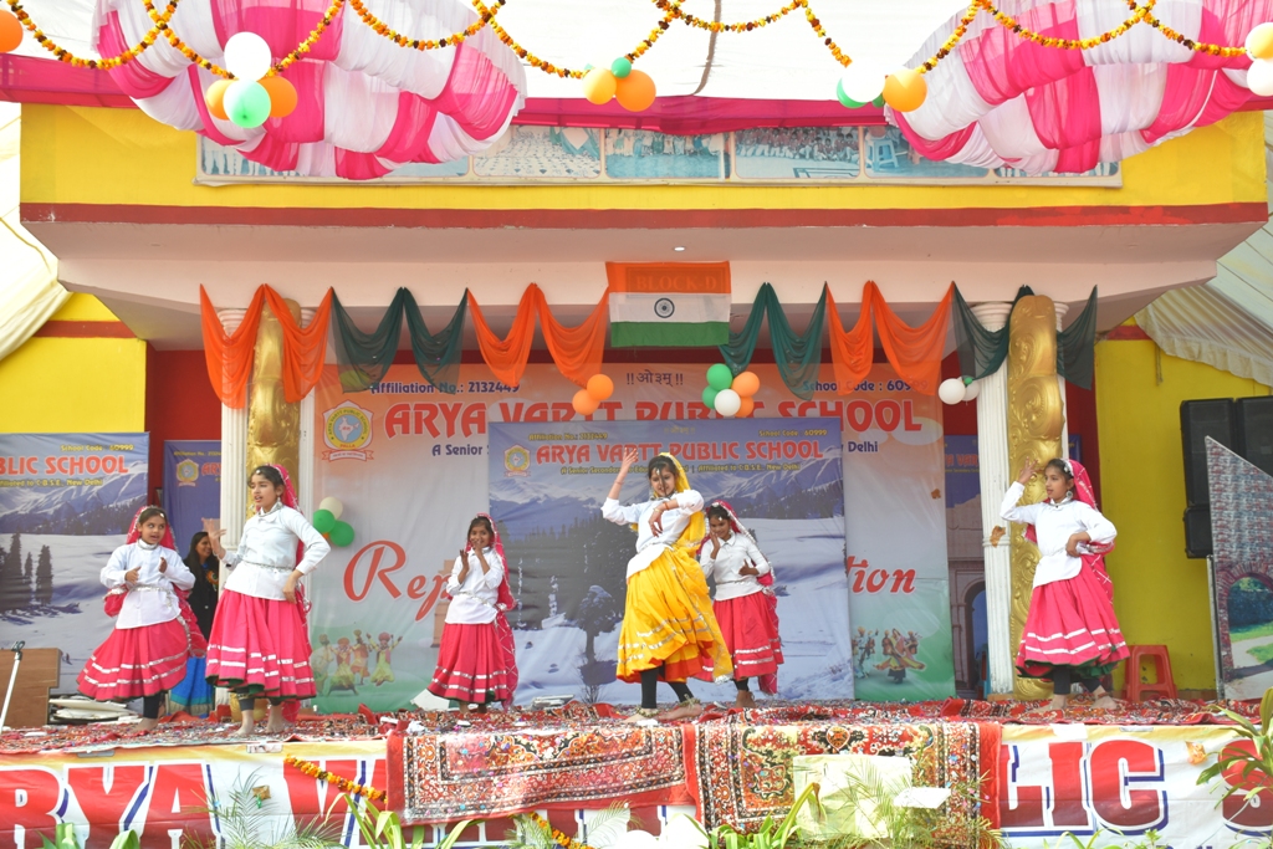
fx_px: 1804
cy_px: 424
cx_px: 636
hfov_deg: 38.9
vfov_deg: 26.5
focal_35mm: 51
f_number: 6.3
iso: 200
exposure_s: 1/160
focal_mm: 34
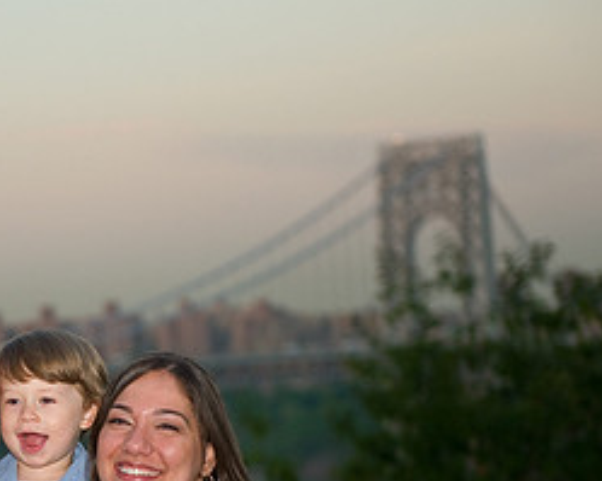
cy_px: 425
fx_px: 2725
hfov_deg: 12.5
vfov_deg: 10.0
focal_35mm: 153
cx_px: 31
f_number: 3.2
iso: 800
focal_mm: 70
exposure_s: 1/800
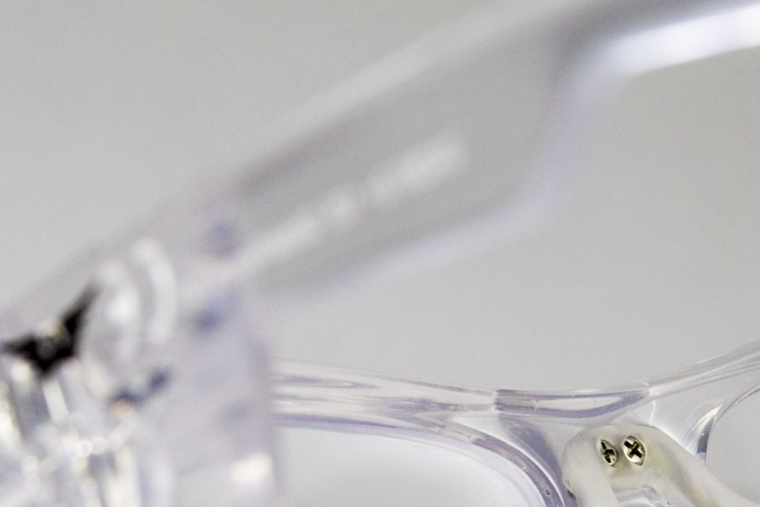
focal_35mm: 183
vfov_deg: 7.4
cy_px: 603
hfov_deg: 11.2
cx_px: 549
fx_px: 3863
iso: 400
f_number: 10
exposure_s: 1/125
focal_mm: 48
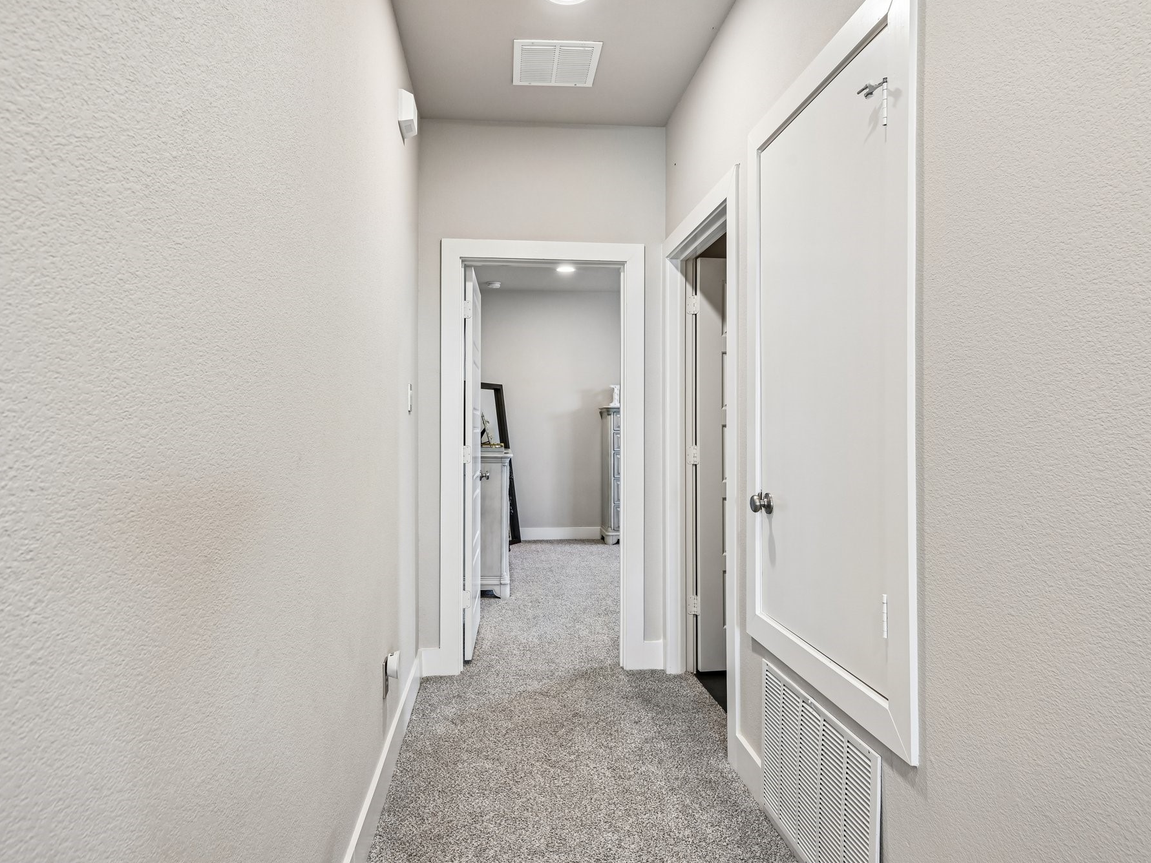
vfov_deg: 63.4
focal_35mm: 21
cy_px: 425
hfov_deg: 79.0
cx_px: 563
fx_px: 698
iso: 400
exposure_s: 1/15
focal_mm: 19
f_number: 8
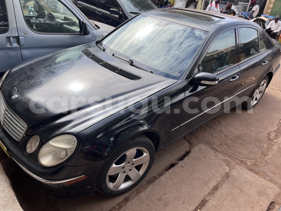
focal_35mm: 26
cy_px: 106
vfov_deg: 53.1
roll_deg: -7.2
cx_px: 140
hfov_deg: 67.3
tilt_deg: -29.7
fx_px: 211
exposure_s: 1/1036
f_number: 1.6
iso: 50
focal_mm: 5.1
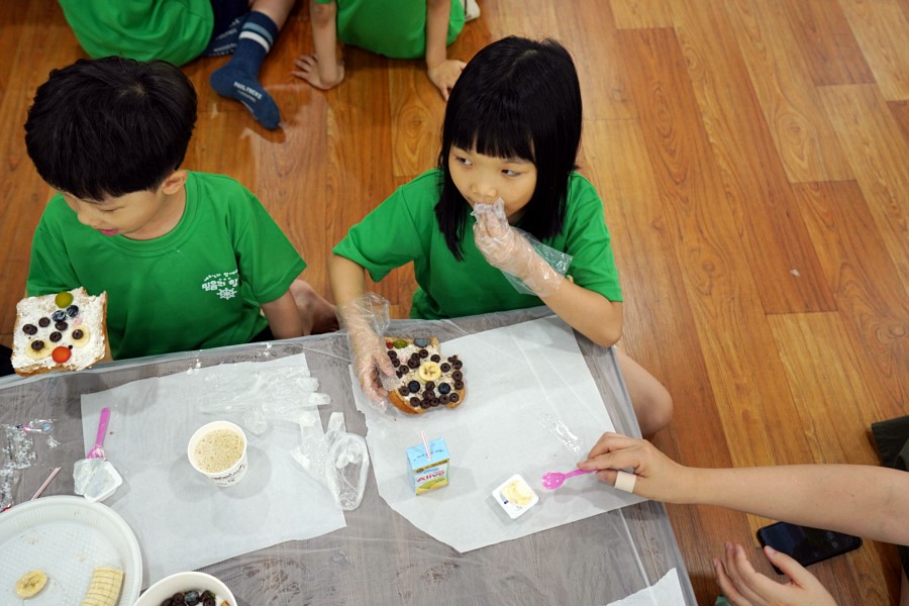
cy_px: 303
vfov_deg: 37.9
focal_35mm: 35
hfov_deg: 54.4
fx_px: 884
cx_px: 454
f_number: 4
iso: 1250
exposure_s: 1/160
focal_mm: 35
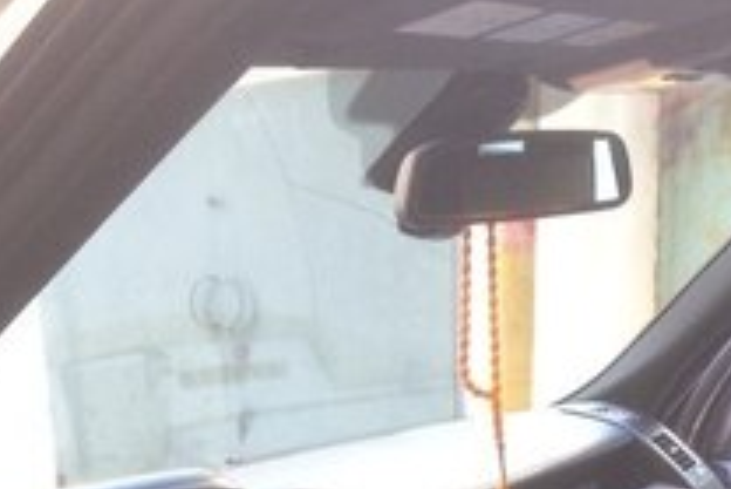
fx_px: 1463
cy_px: 834
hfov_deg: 28.0
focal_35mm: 72
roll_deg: +4.0
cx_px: 288
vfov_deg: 16.4
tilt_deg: -22.6
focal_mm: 4.15
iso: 50
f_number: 2.2
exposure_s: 1/33
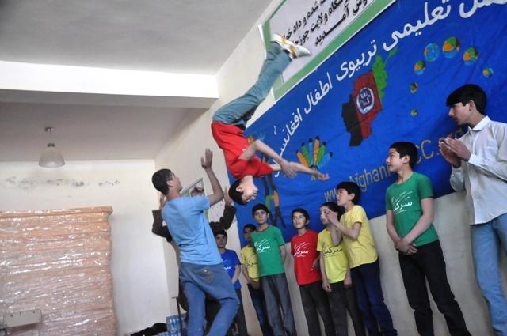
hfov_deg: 57.3
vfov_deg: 39.9
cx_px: 254
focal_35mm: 33
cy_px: 168
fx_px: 464
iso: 3200
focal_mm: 22
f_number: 3.8
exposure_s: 1/200
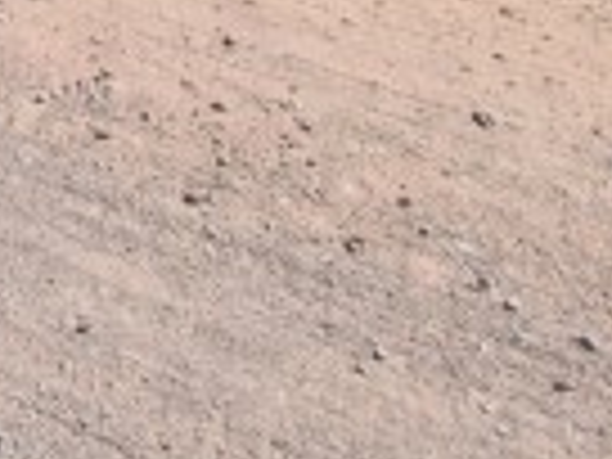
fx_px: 1078
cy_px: -590
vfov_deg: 15.5
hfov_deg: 23.7
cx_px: -356
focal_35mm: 61
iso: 50
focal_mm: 1.74
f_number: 2.2
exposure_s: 1/575
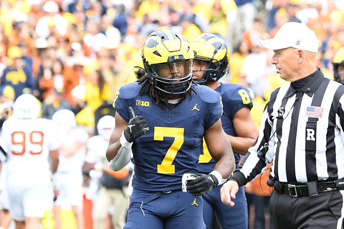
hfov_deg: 5.3
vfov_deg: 3.5
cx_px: 172
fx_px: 3724
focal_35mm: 390
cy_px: 114
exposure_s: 1/1000
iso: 1250
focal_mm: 260
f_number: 5.6
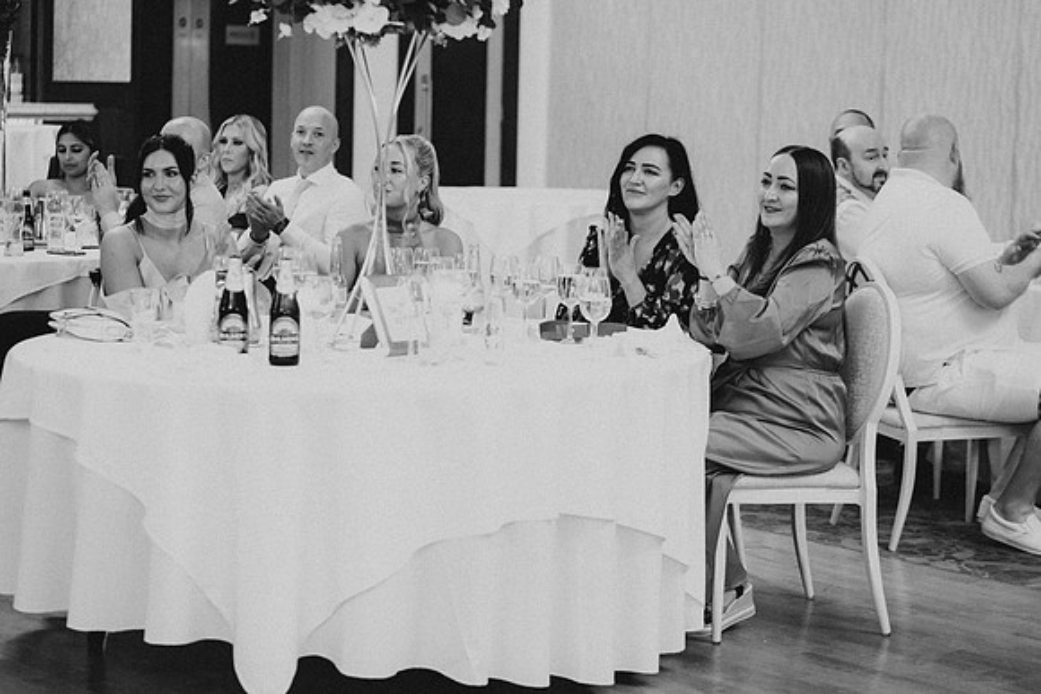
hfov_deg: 23.9
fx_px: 2458
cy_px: 347
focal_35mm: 85
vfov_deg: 16.1
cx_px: 520
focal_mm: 85
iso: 2000
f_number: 2.8
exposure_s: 1/125
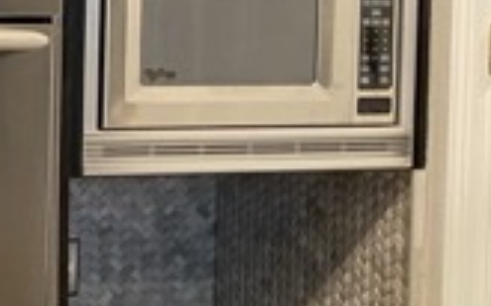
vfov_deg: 12.2
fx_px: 1431
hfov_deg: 17.4
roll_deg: +0.0
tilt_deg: -4.2
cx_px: -262
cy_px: 172
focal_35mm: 107
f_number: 1.8
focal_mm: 4.25
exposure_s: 1/40
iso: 500
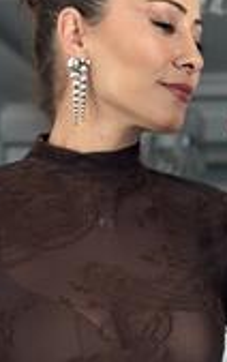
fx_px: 1501
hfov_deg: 8.6
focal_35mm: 152
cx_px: 131
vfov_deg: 13.6
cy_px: 358
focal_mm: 6.86
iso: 125
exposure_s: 1/80
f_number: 1.78
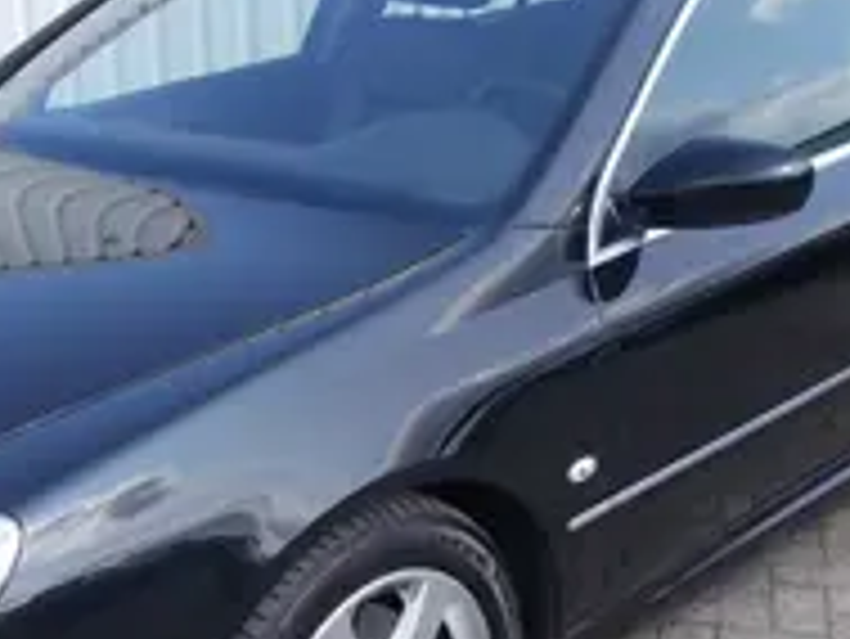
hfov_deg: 29.2
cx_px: 279
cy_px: 387
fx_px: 1622
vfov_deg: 22.2
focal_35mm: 66
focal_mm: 4.6
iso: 80
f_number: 3.2
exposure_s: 1/500
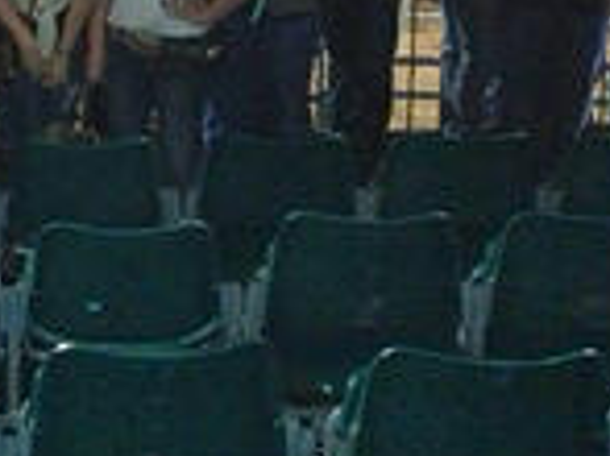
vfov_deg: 13.5
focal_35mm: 105
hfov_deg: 18.2
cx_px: -19
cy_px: -153
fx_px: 1849
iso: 800
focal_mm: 4.13
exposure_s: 1/16
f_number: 2.4
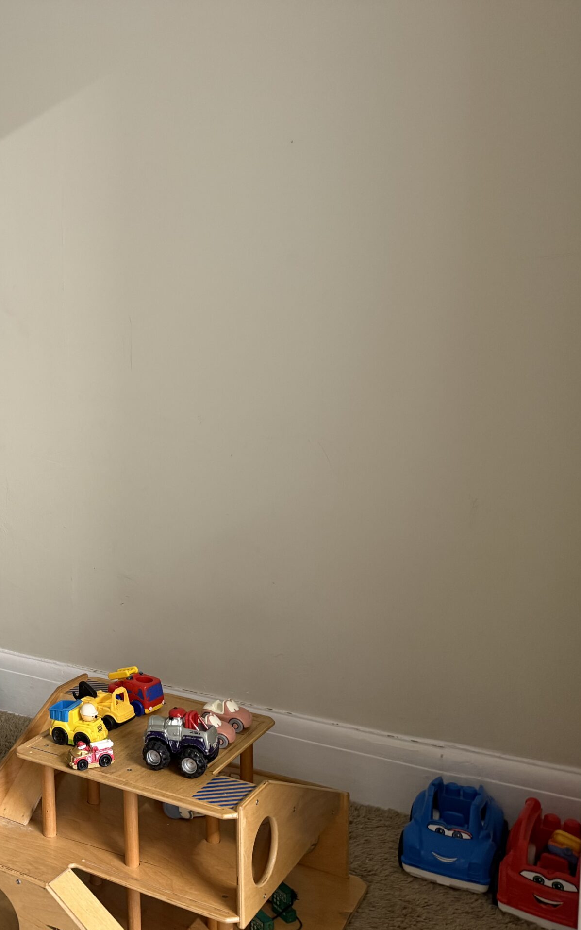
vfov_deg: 56.7
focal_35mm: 34
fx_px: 861
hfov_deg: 33.8
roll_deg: +2.4
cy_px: 466
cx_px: -12
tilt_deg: -7.0
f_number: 1.78
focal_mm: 6.76
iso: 320
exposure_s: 1/50
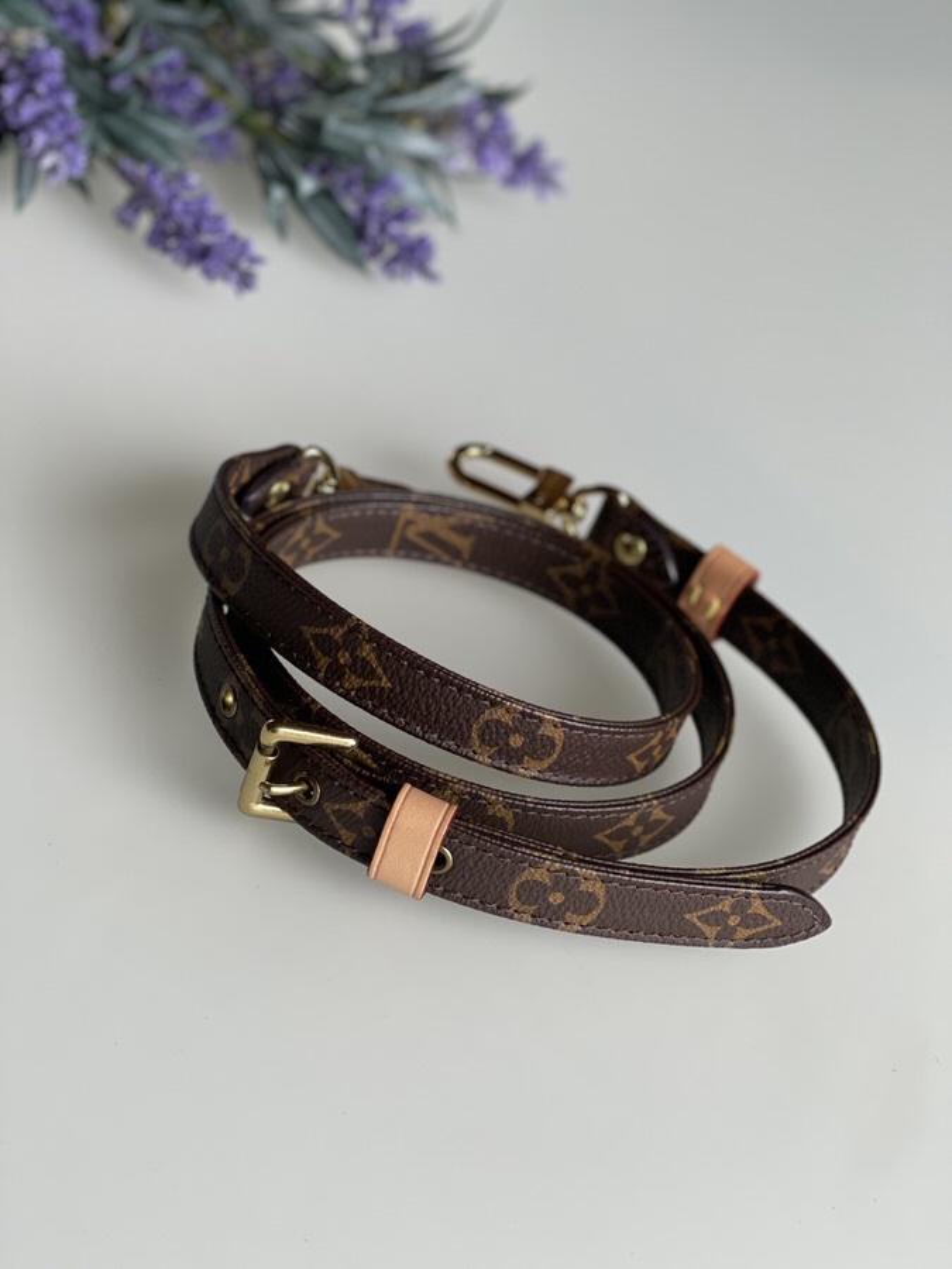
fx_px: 2347
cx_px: 476
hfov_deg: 22.9
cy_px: 634
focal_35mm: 64
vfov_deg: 30.3
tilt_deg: -33.1
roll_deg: -20.4
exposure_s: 1/121
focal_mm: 7.5
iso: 100
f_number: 2.2
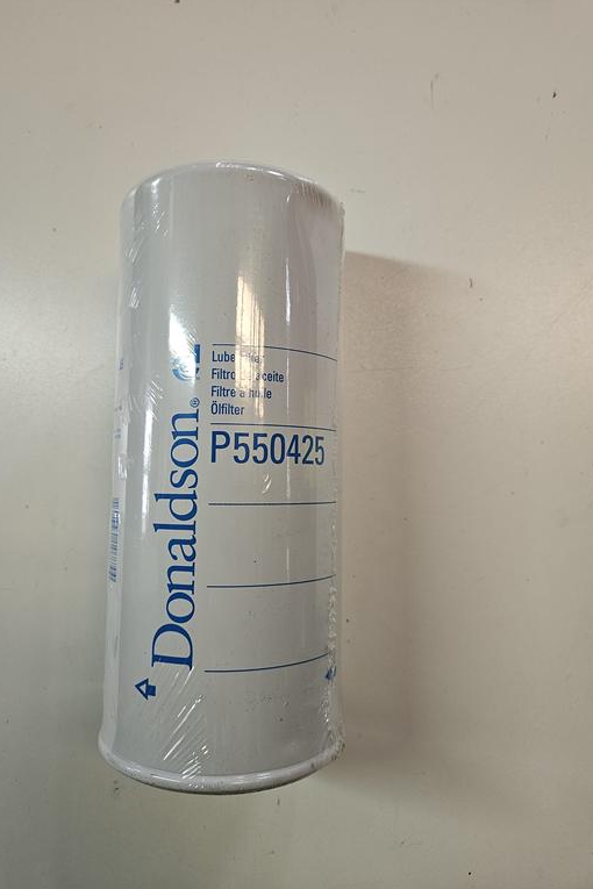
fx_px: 593
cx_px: 272
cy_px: 444
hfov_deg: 53.1
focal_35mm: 24
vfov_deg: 73.7
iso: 160
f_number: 1.8
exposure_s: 1/100
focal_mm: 5.4
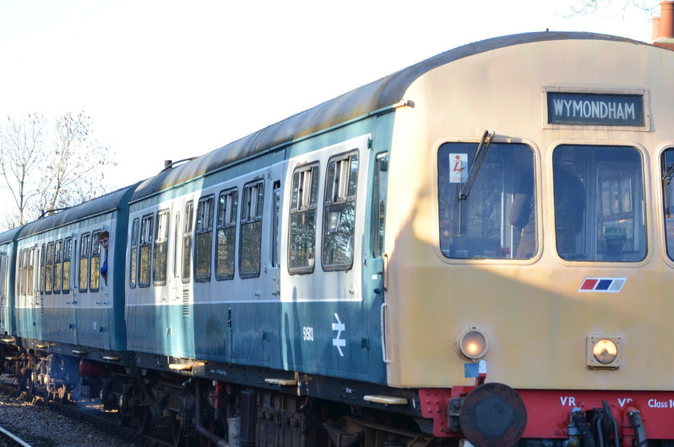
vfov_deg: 9.7
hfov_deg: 14.6
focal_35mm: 141
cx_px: 417
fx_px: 2634
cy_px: 313
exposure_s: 1/125
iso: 200
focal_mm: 62
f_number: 5.6
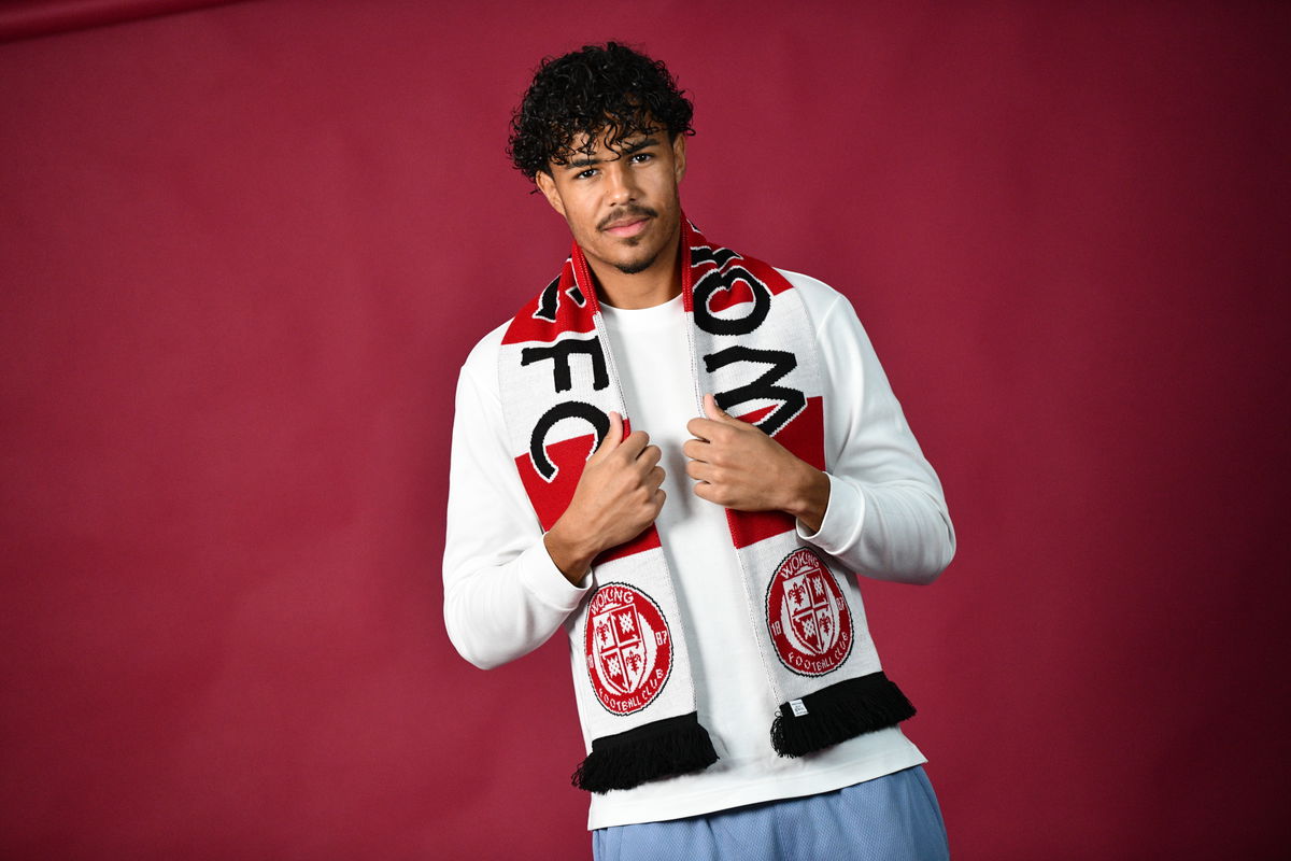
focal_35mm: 145
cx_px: 646
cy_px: 430
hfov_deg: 14.2
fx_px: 5199
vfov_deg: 9.5
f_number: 2.8
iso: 2500
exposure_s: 1/800
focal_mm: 145
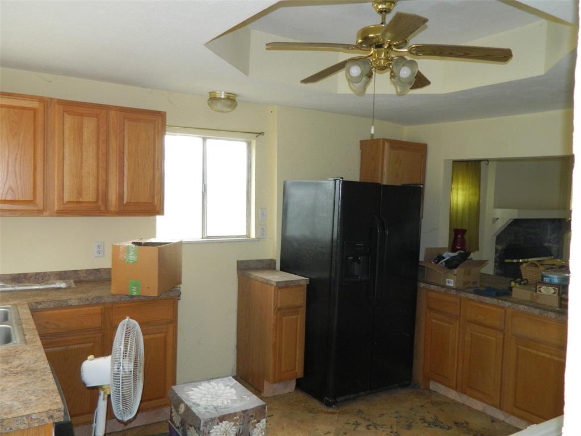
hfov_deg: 63.4
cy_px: 218
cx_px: 290
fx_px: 470
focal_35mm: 28
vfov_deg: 49.7
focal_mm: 5.1
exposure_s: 1/30
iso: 200
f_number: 3.2
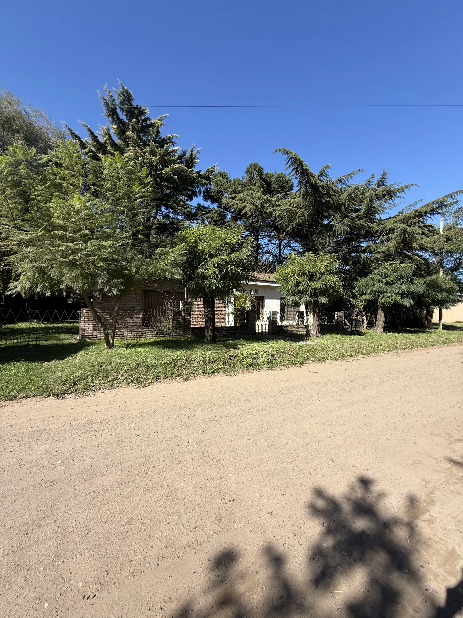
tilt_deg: +0.8
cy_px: 309
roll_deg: -1.1
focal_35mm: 14
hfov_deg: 85.7
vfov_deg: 102.1
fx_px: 250
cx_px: 232
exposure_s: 1/1050
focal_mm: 2.22
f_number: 2.2
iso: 50
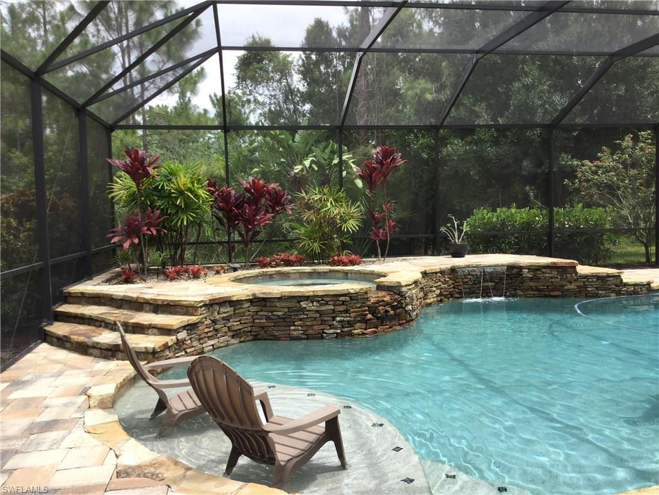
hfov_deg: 58.4
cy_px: 248
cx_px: 330
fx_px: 590
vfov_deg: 45.4
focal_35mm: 31
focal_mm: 3.3
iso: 25
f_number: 2.4
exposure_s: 1/416
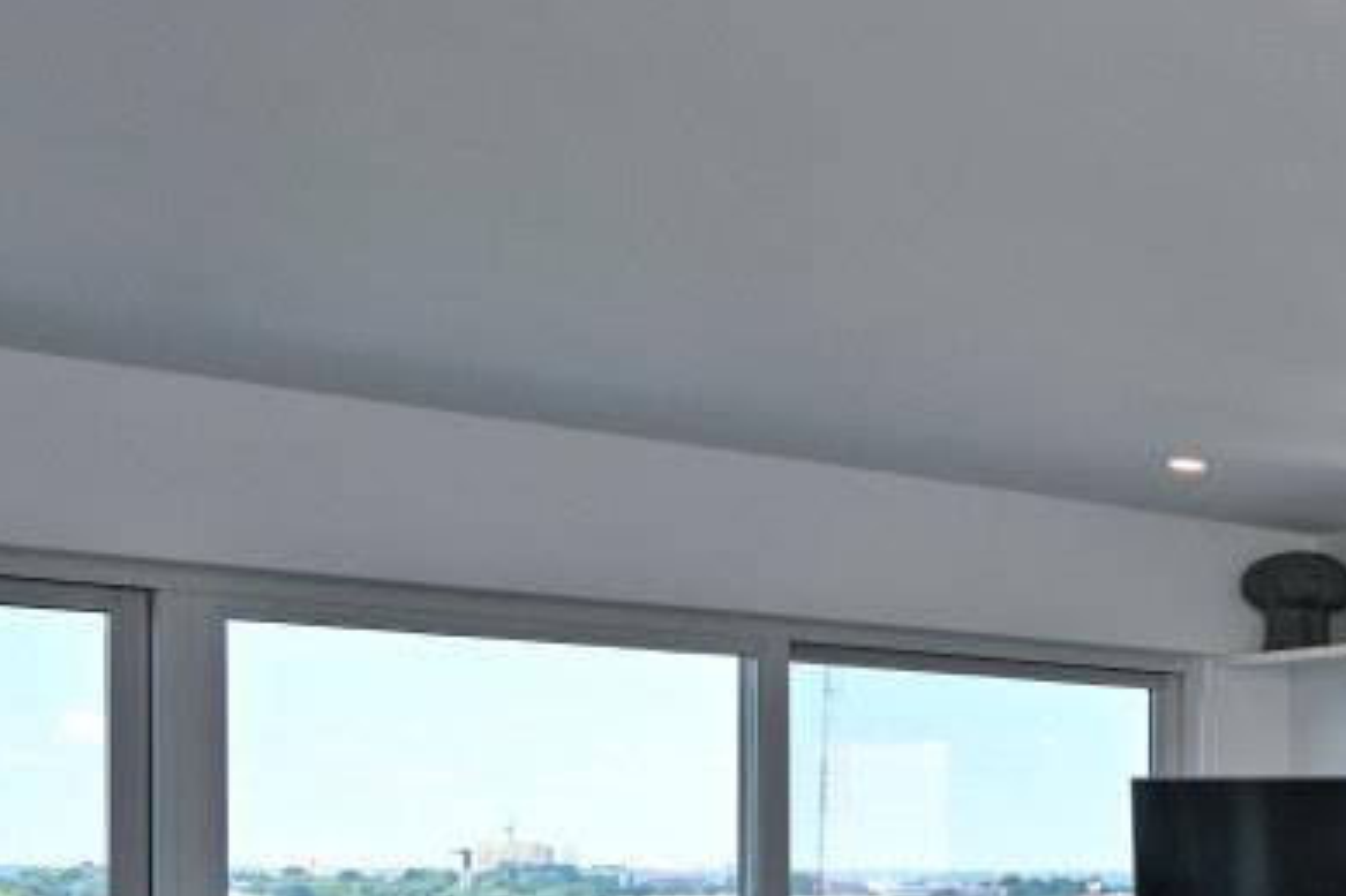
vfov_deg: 24.1
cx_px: 2301
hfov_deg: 23.4
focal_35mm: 54
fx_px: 2018
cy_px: 868
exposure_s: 1/125
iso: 110
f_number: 5.6
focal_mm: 14
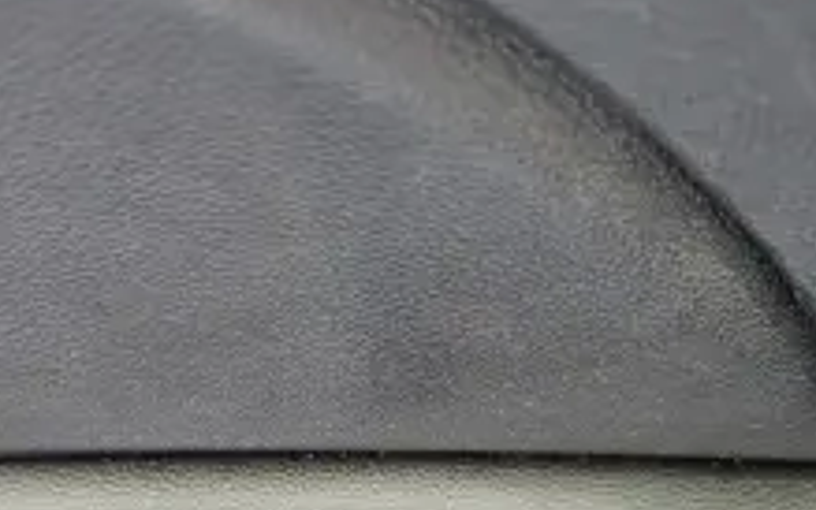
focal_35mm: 40
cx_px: 309
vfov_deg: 30.4
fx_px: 890
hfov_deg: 48.8
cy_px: 476
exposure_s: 1/100
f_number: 1.7
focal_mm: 6.3
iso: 800
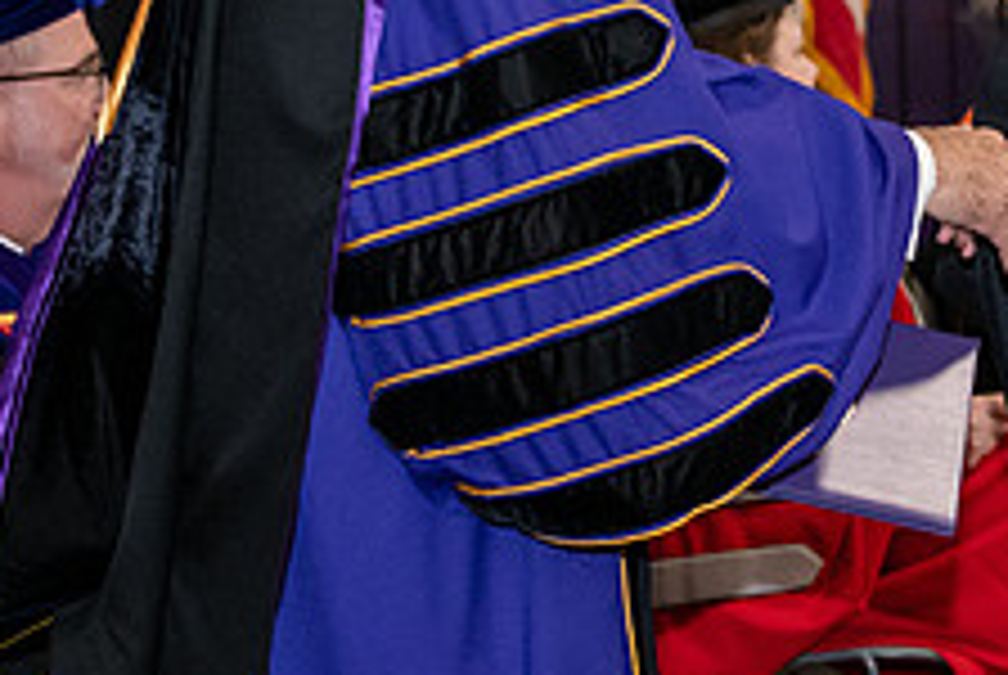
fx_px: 5075
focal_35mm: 181
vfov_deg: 7.6
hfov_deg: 11.3
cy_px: -43
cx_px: 756
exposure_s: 1/200
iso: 2500
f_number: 5
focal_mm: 70
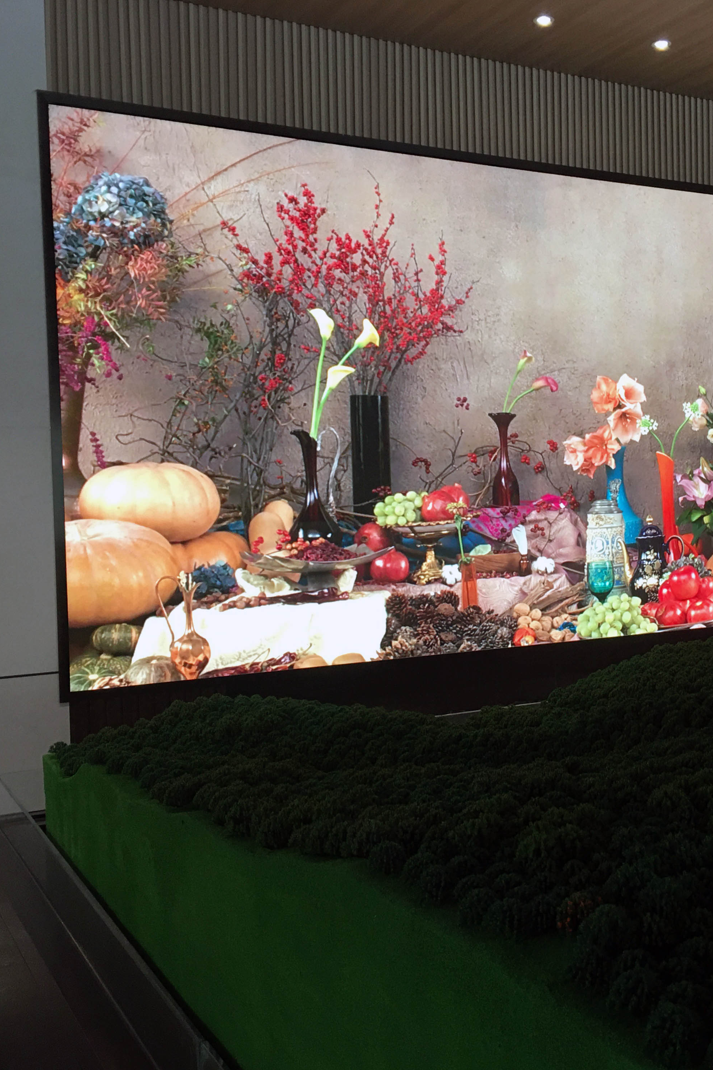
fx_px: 1218
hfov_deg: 32.1
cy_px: 543
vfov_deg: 47.4
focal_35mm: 41
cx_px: 527
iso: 50
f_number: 2.2
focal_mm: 4.15
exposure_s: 1/33
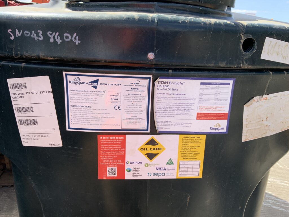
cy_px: 108
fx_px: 242
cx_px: 144
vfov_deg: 48.2
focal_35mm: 29
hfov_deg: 61.7
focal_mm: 3
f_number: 1.8
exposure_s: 1/551
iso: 16
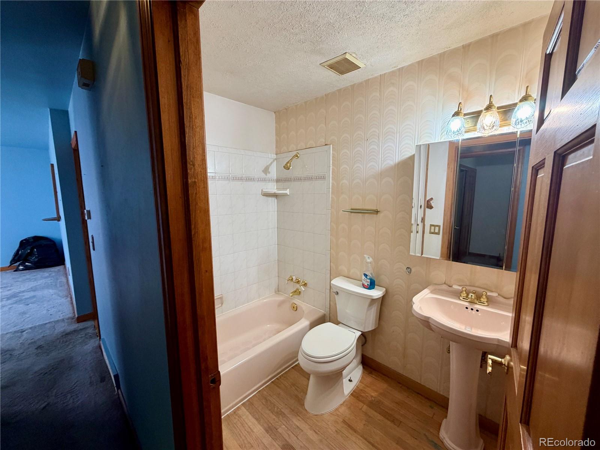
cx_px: 300
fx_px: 243
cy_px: 225
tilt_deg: -8.3
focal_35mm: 14
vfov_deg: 85.7
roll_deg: +1.5
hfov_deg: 102.1
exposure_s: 1/60
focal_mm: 2.22
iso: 200
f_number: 2.2
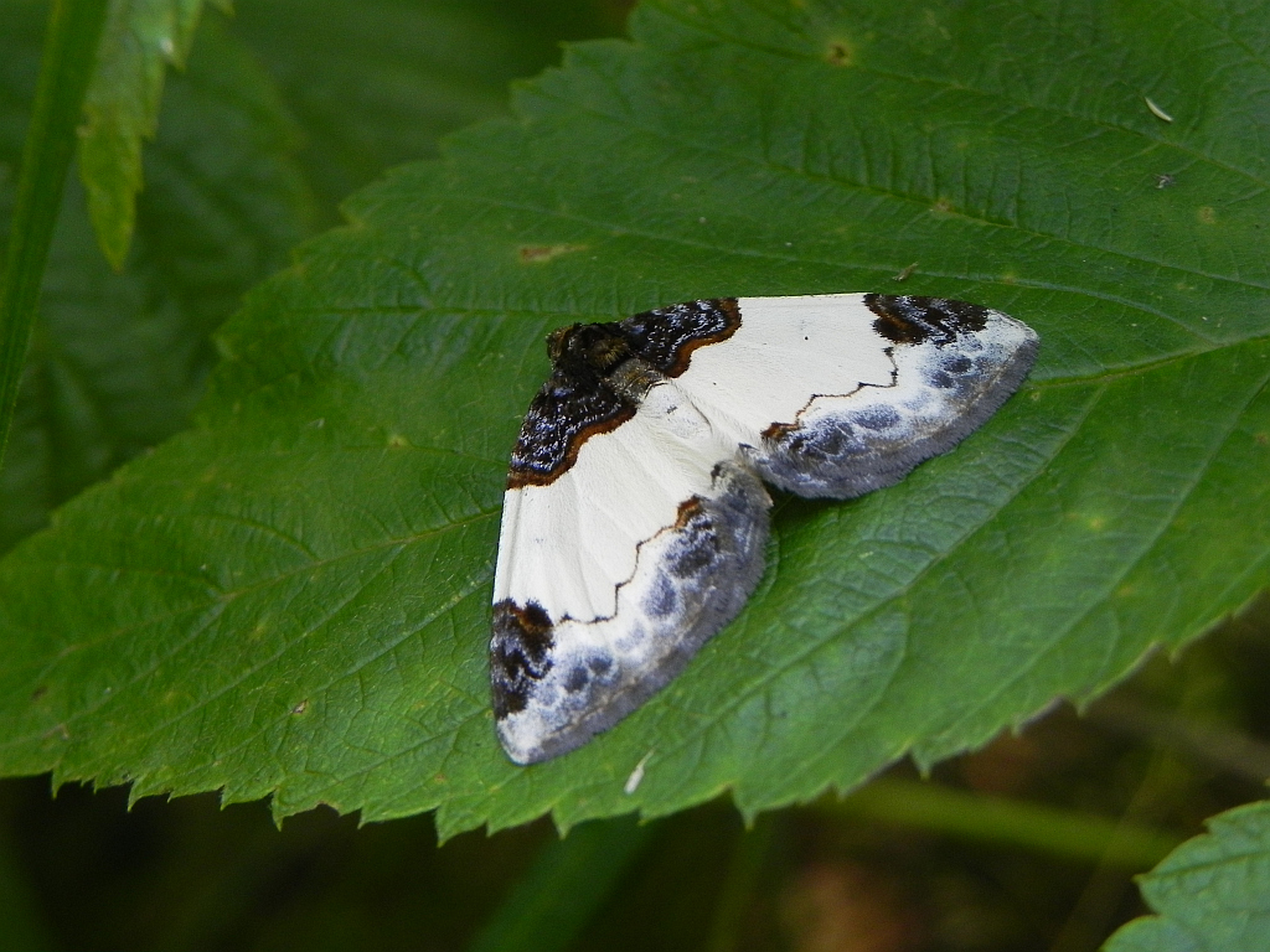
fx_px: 3852
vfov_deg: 14.1
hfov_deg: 18.7
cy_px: 476
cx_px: 635
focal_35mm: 105
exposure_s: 1/125
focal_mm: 18.8
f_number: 4
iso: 247
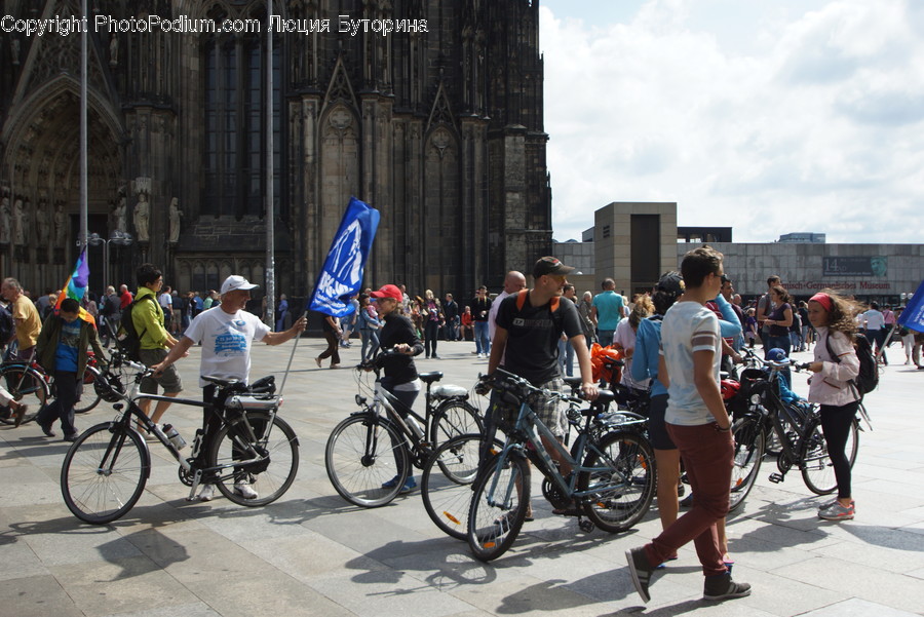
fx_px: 924
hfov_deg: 53.1
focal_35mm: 36
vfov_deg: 36.9
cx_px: 462
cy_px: 308
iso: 100
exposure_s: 1/250
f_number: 4.5
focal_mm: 24
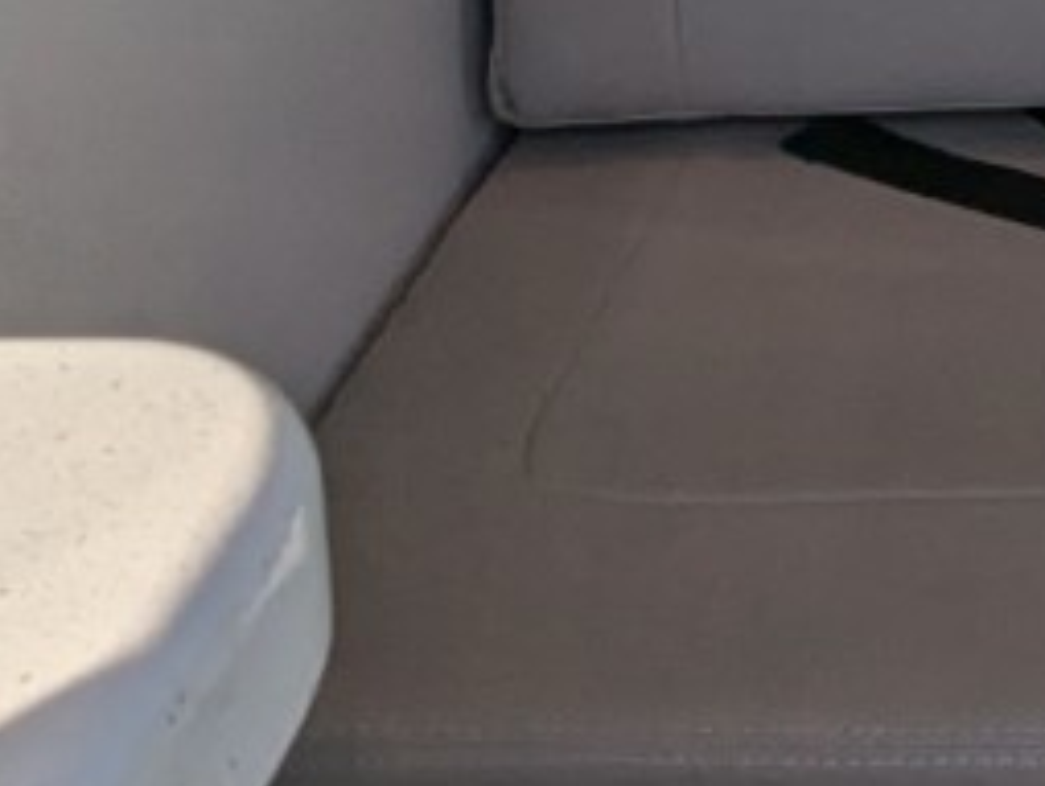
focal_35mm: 88
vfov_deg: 14.5
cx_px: 1277
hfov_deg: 20.7
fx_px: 2659
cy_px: -691
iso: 33
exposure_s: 1/756
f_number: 2.2
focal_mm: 2.35
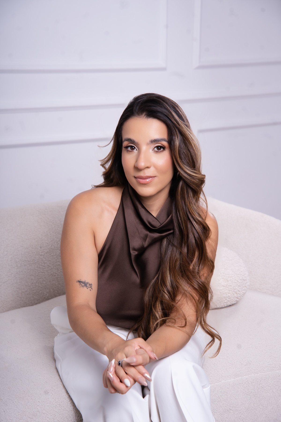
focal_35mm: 75
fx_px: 878
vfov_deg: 27.0
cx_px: 140
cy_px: 211
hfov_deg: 18.2
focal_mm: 75
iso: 200
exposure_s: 1/160
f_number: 7.1
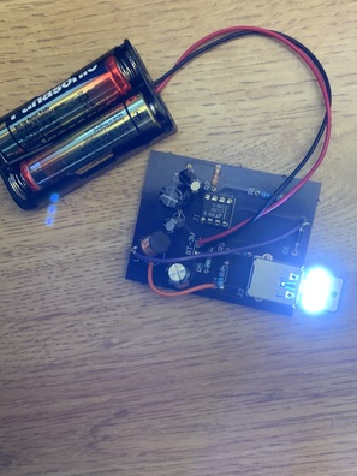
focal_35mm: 42
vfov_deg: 44.8
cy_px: 249
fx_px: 578
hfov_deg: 34.3
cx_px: 185
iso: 100
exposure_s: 1/60
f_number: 1.8
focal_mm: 3
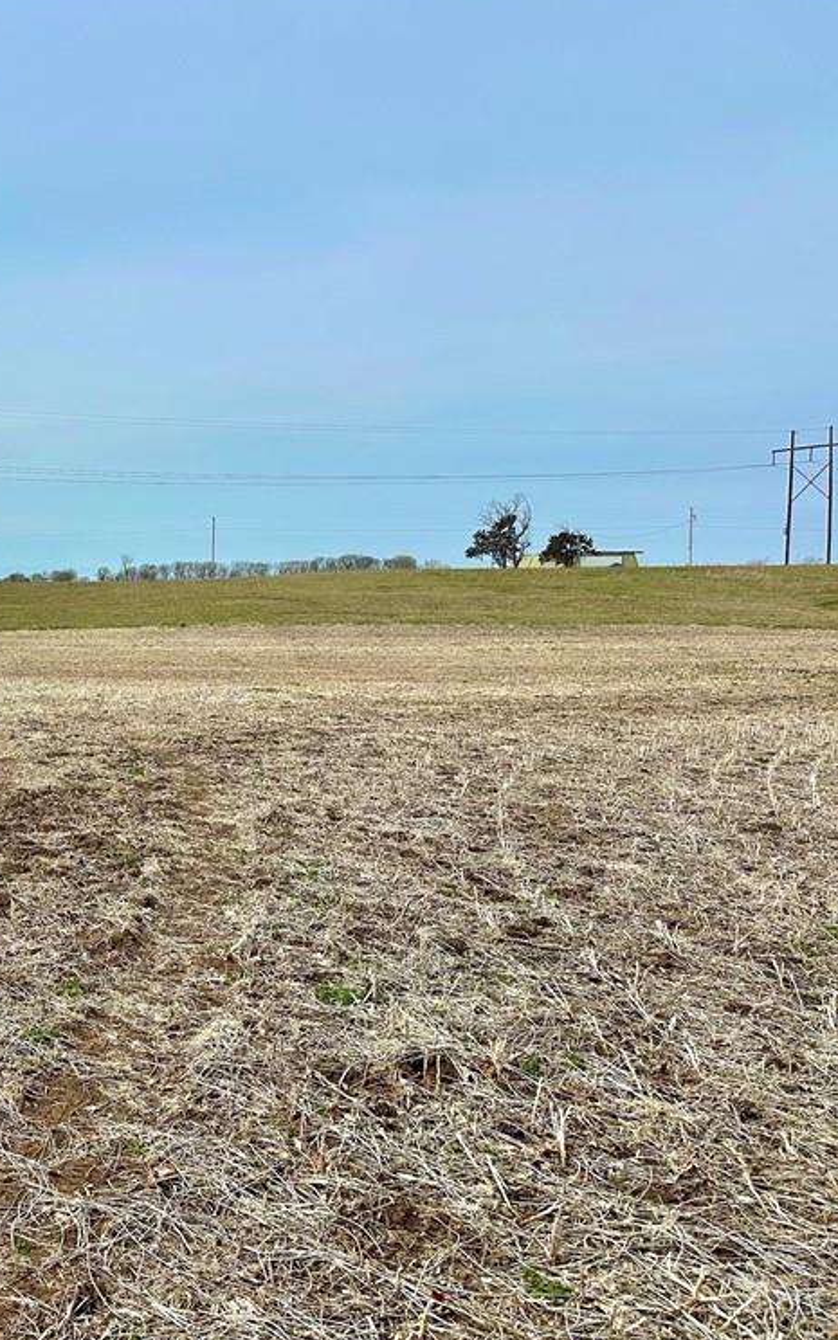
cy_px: 674
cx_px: -56
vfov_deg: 55.3
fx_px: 1279
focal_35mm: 35
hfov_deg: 32.4
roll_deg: -0.5
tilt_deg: -4.4
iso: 80
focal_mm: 6.86
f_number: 1.78
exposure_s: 1/8197
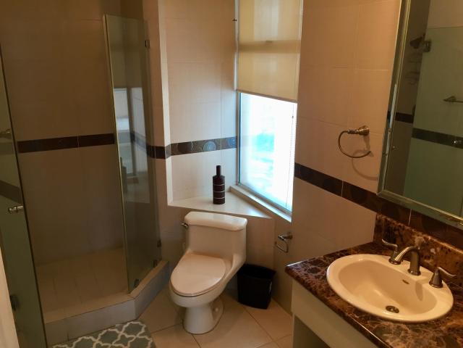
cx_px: 232
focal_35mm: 29
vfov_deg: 48.2
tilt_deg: -17.8
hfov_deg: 61.7
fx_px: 388
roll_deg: -1.4
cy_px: 174
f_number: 2.2
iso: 80
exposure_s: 1/30
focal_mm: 4.15
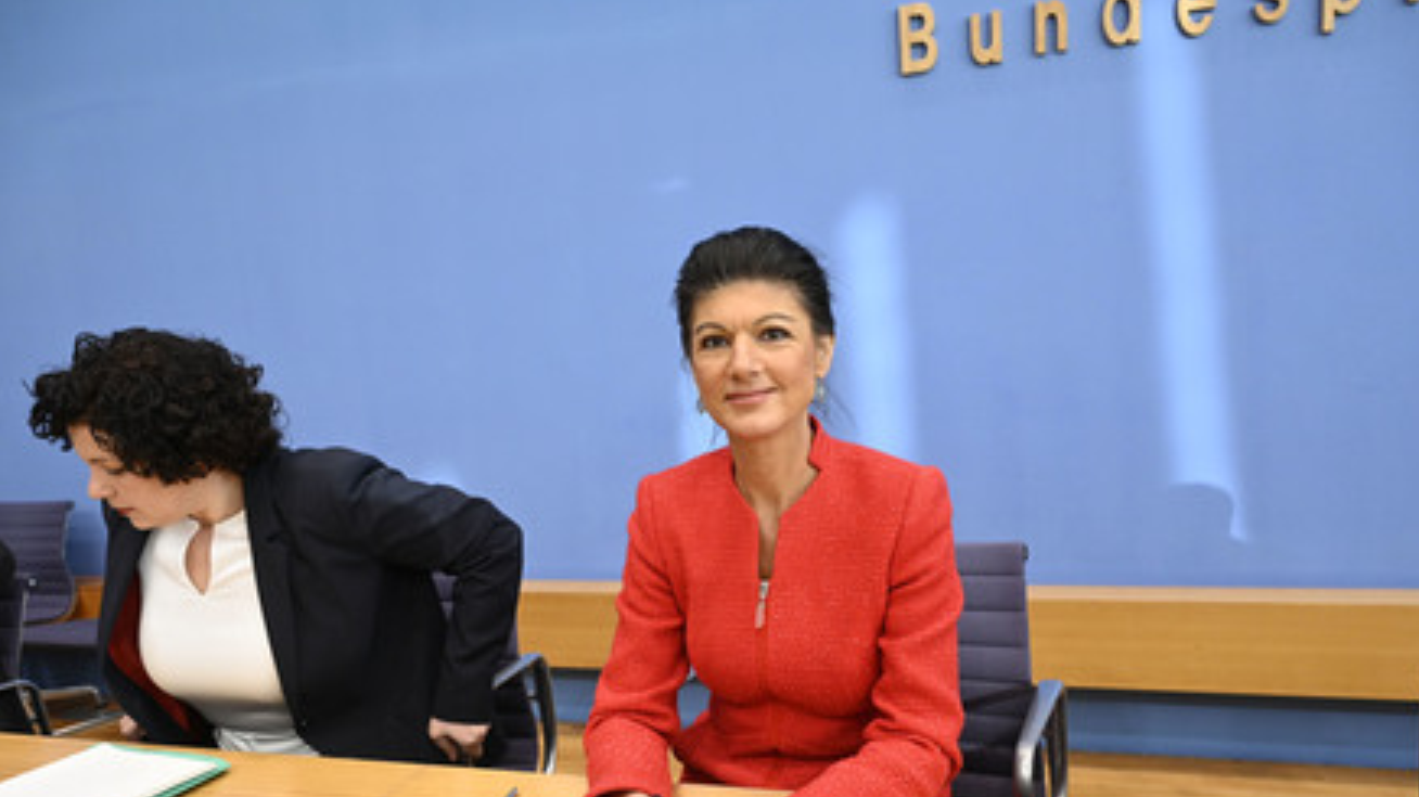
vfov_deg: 44.1
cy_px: 475
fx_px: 978
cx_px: 731
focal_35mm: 26
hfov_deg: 71.9
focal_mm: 24
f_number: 4.5
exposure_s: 1/640
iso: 3200
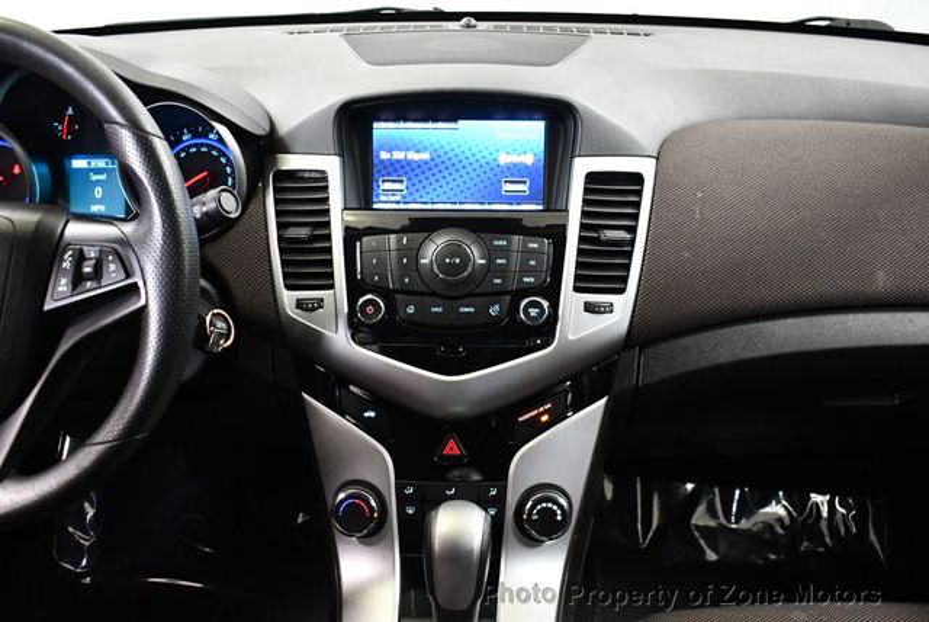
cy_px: 311
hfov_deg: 53.1
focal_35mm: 36
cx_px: 464
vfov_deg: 36.9
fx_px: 930
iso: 3200
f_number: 3.5
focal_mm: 18
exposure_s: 1/60
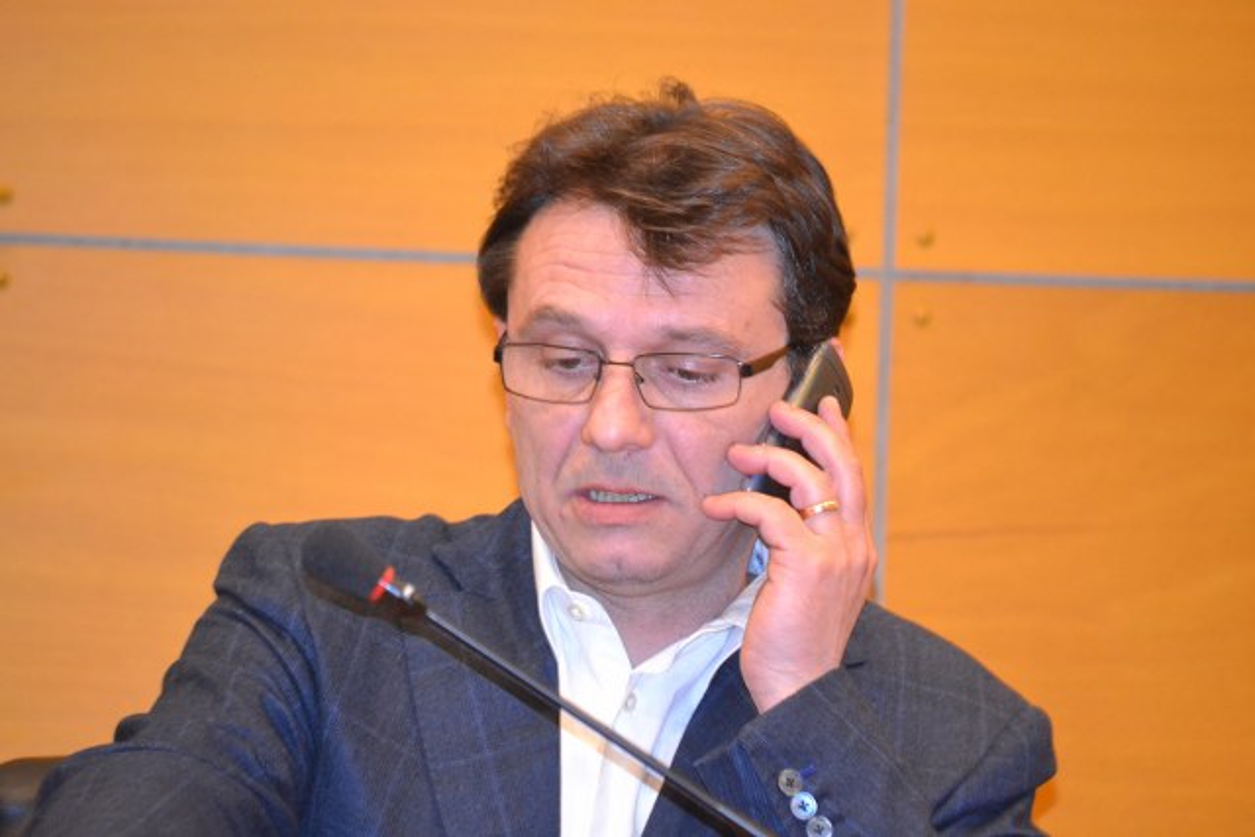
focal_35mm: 240
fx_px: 8368
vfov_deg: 5.7
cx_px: 628
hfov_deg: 8.6
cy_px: 418
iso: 2500
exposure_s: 1/60
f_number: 5.3
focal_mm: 160
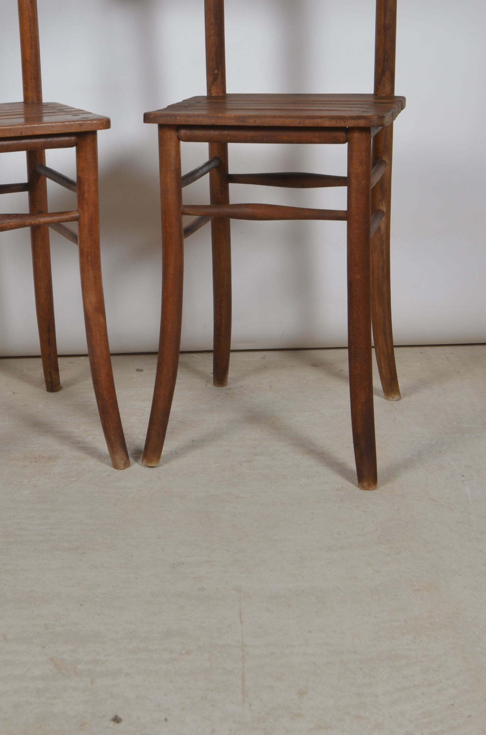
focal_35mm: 60
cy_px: 193
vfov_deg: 32.9
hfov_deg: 22.4
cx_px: 134
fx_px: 1220
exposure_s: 1/125
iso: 100
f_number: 14
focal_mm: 24
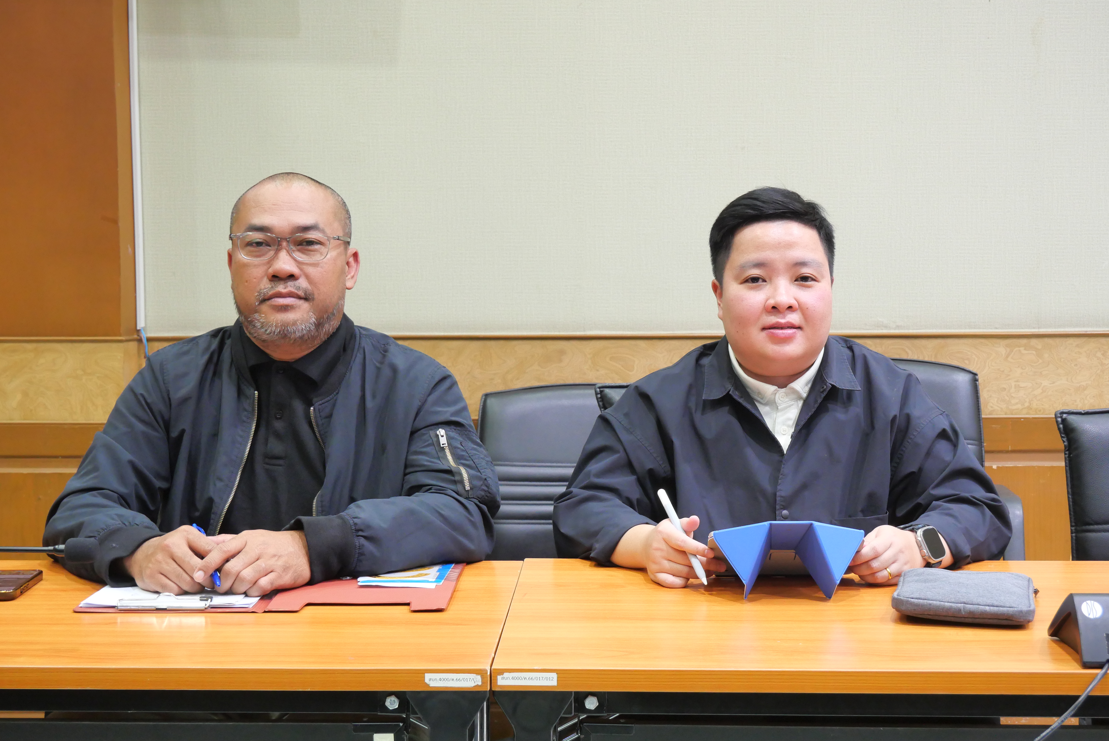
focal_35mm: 58
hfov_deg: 34.5
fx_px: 1788
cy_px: 370
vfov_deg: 23.4
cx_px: 554
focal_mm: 28
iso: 1600
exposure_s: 1/13
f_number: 5.6
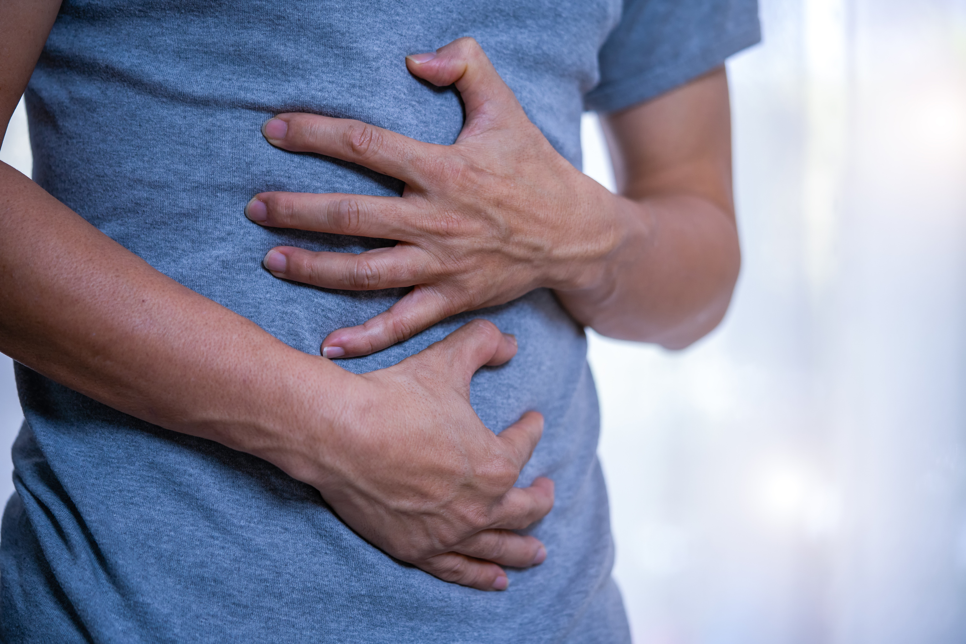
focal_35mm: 90
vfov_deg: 15.2
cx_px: 483
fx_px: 2415
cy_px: 322
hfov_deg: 22.6
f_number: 2.8
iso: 320
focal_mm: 90
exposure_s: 1/160
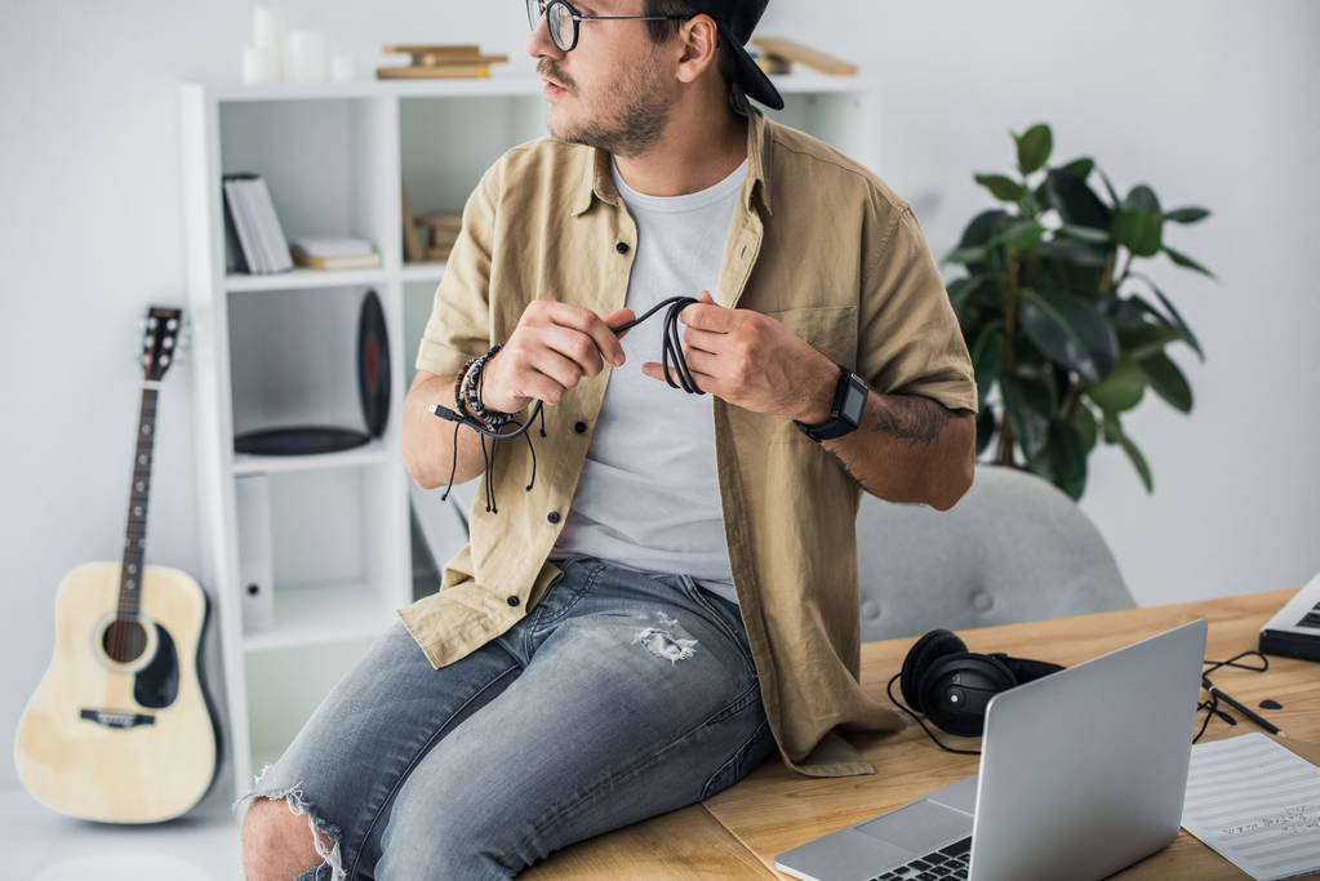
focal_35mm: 50
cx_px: 660
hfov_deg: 39.6
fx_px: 1834
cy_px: 440
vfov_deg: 27.0
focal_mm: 50
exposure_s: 1/250
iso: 400
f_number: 3.2
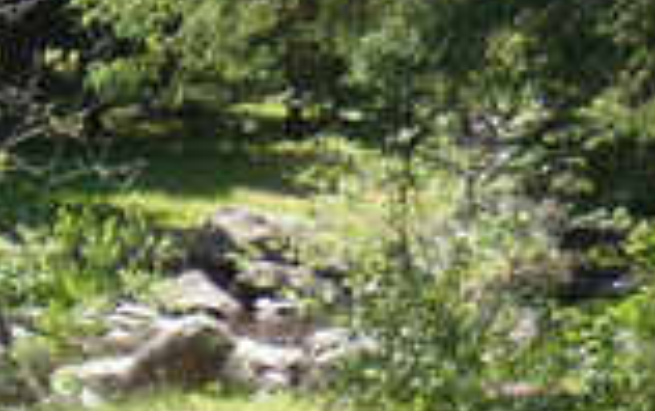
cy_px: 718
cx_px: -547
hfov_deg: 6.8
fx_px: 5377
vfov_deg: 4.3
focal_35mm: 301
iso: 80
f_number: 5.1
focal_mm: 10
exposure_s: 1/100
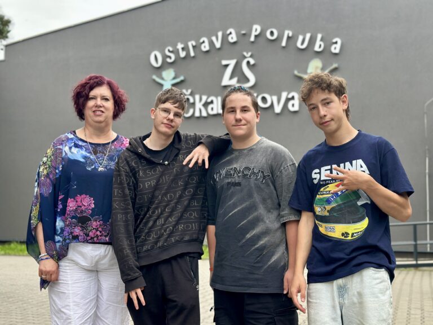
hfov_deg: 39.7
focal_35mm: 48
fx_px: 600
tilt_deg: +5.9
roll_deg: -0.9
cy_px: 162
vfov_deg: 30.3
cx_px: 216
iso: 80
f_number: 1.78
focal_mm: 6.86
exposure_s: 1/642
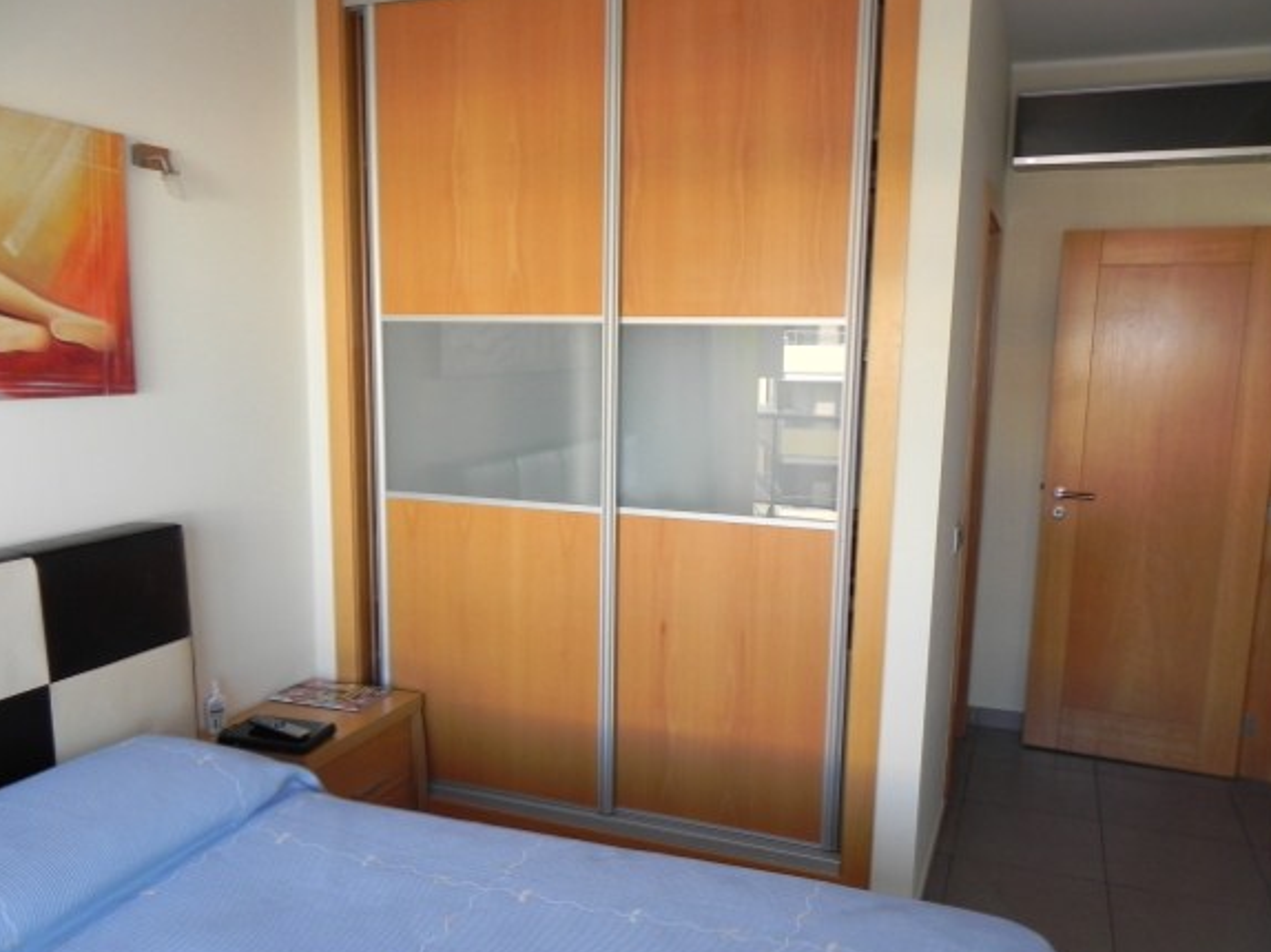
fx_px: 1064
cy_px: 525
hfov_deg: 61.6
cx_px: 593
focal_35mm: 29
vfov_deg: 48.1
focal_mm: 4.6
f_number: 2.8
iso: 160
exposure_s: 1/49.7
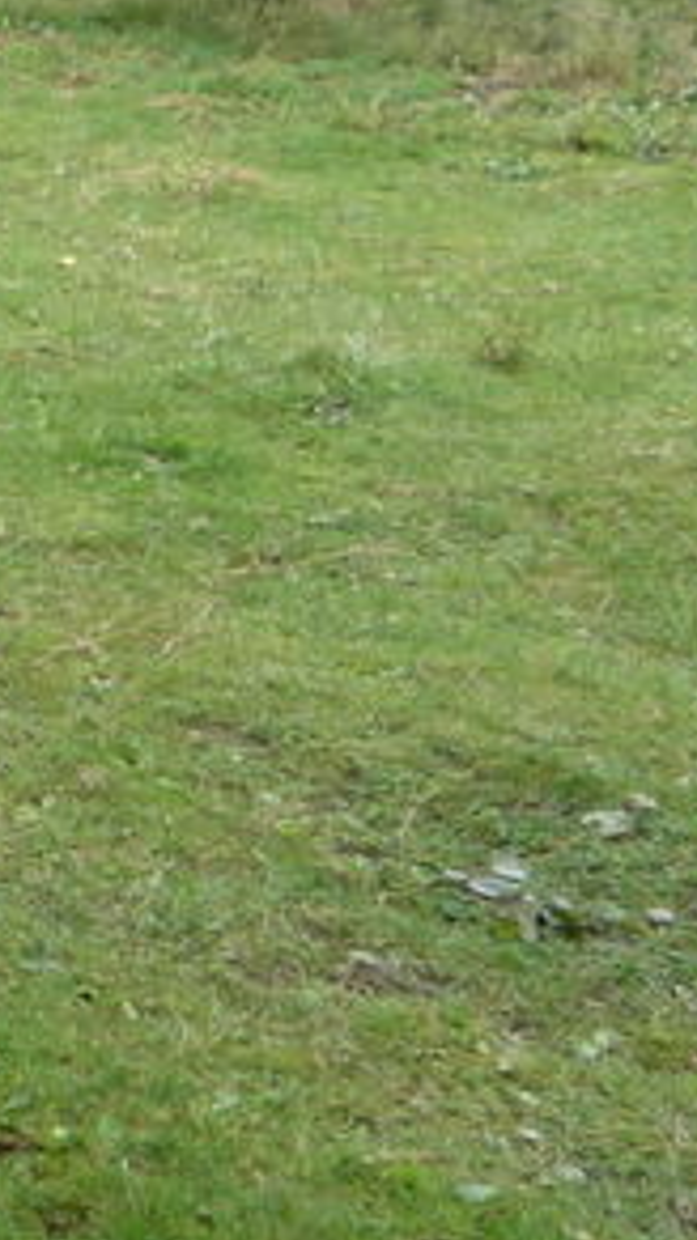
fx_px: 3684
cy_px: 425
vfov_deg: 19.1
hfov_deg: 10.6
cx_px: -110
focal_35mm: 112
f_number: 4
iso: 100
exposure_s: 1/125
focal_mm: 5.2
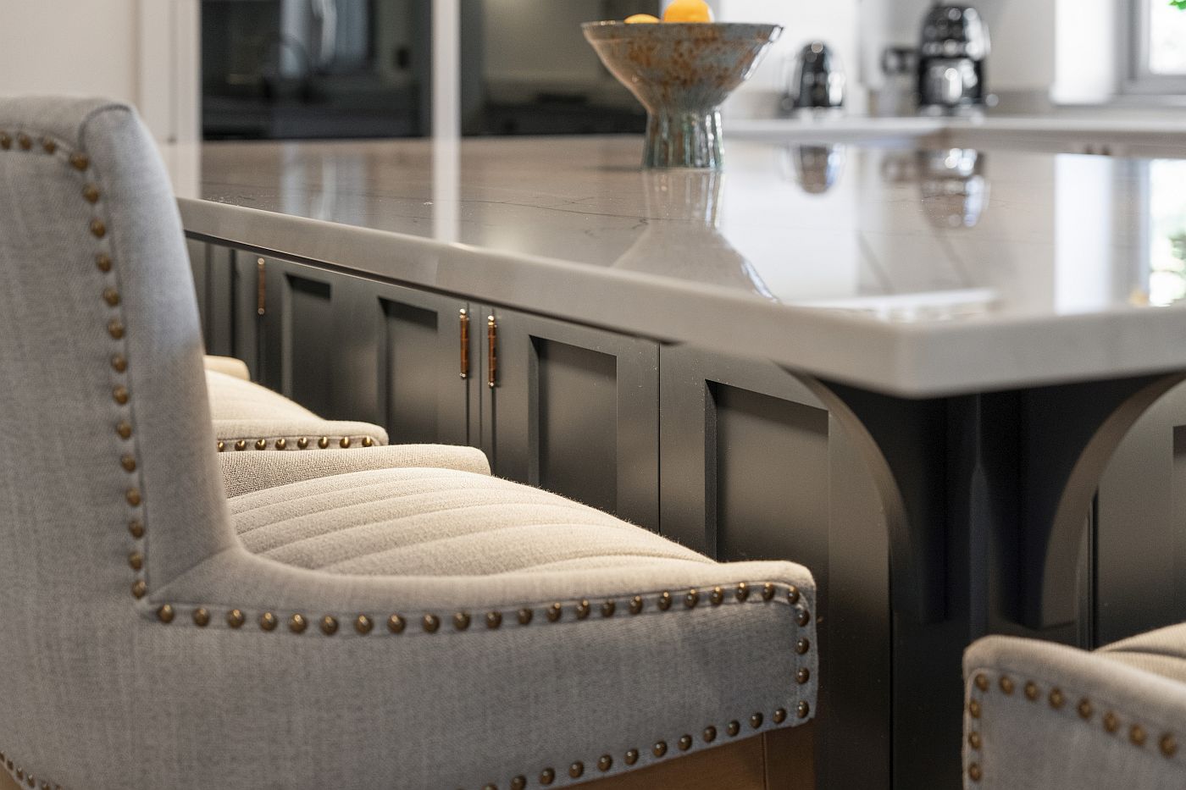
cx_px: 593
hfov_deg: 37.1
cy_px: 395
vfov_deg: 25.2
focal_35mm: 54
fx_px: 1769
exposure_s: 1/160
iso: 2000
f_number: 4
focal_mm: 53.7
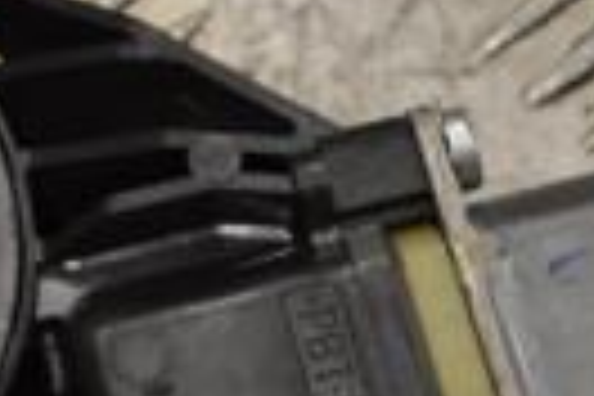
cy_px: 405
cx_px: 63
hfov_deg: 8.8
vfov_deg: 5.9
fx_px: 3828
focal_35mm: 232
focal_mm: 34
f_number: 5
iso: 100
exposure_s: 1/40
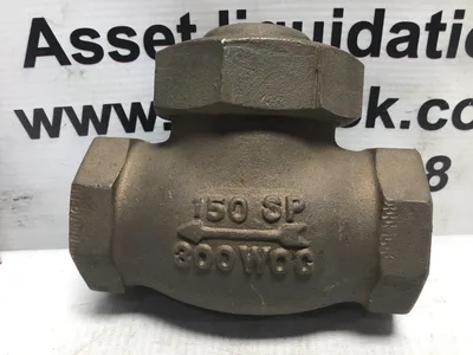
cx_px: 236
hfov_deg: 58.4
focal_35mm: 31
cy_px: 178
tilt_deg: -28.6
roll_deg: +0.1
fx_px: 424
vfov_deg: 45.4
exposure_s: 1/60
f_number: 2.4
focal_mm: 3.3
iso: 32
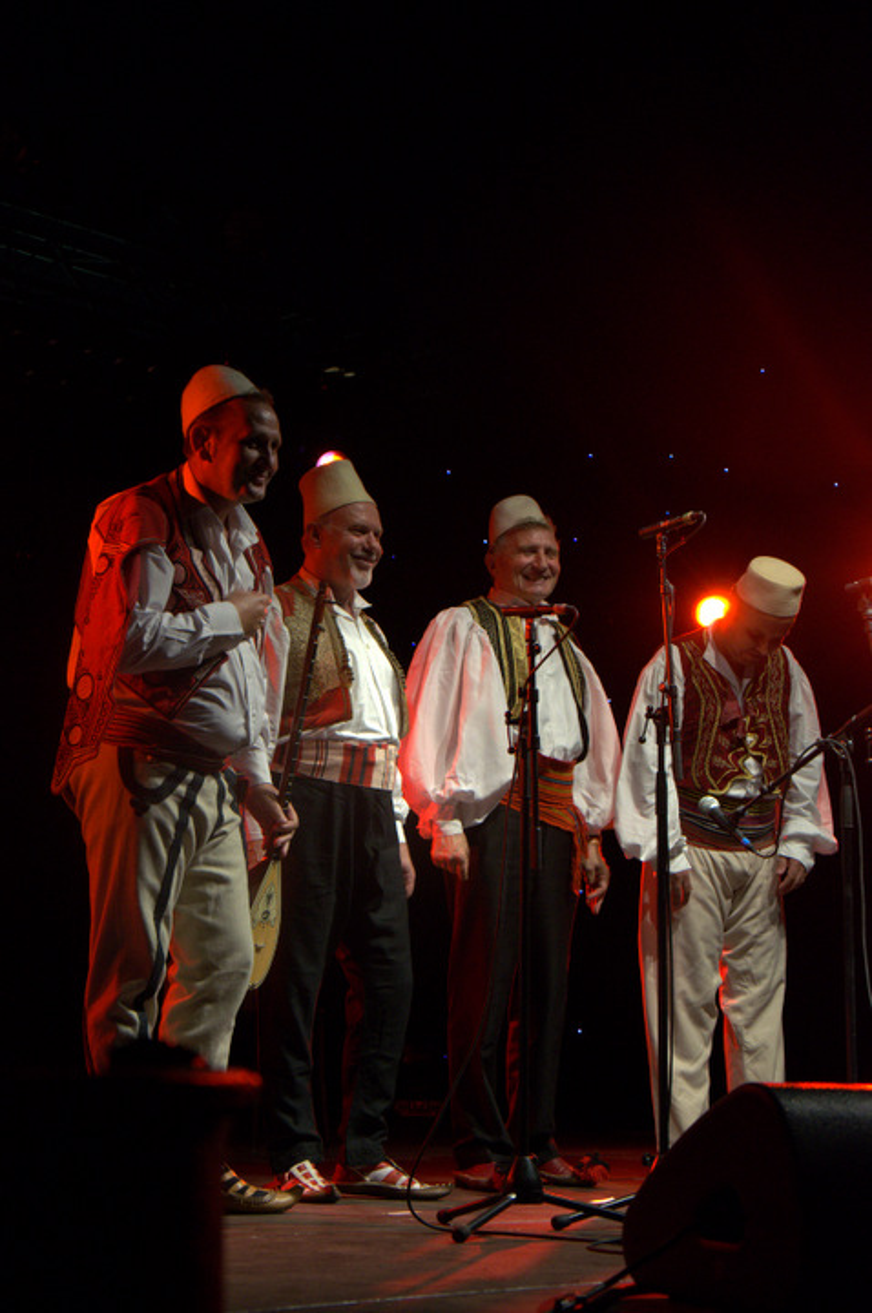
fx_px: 2459
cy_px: 656
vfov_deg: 29.9
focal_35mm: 68
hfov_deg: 20.1
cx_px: 436
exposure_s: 1/500
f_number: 4.8
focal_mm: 45
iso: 2000
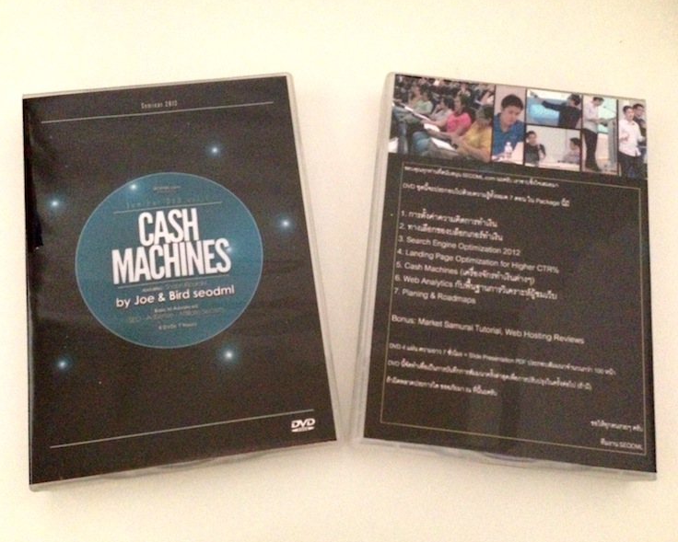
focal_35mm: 35
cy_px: 272
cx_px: 324
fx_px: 702
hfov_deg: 51.5
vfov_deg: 42.2
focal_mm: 4.13
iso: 800
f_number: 2.4
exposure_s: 1/15
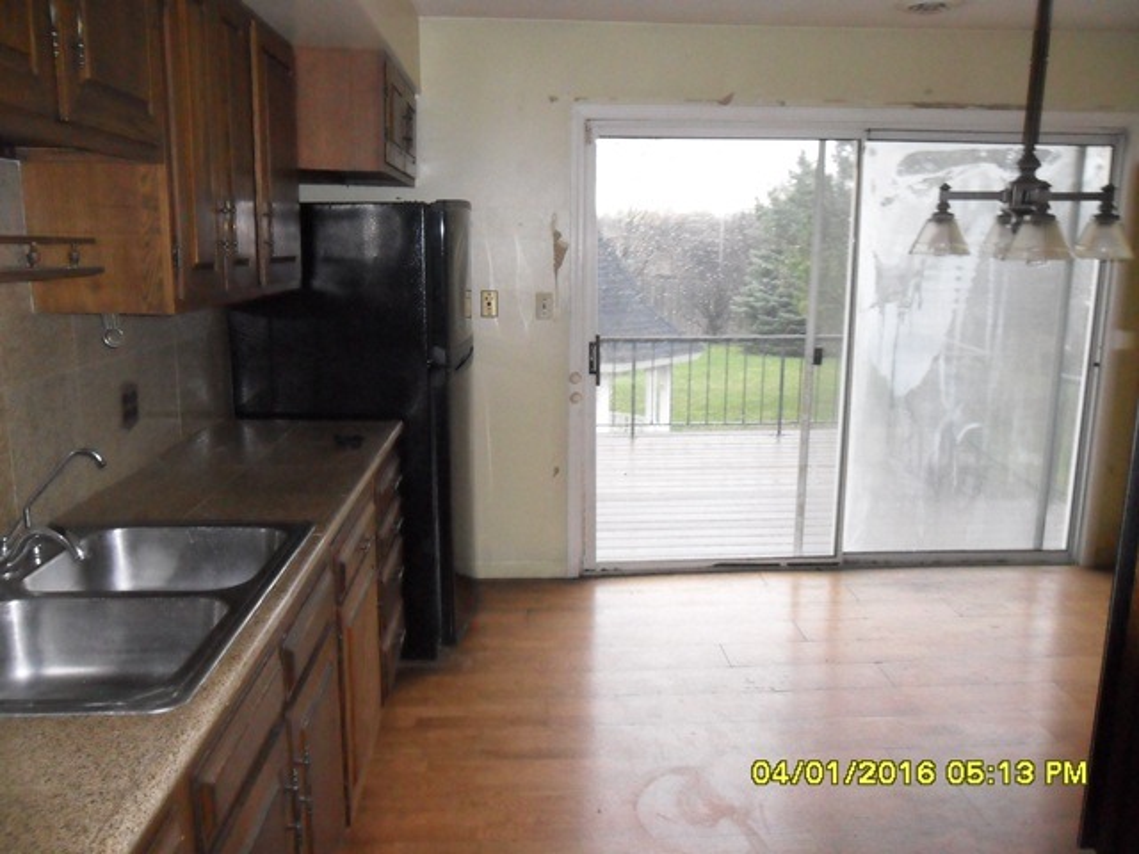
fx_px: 888
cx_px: 570
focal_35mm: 27
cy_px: 427
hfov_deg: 65.3
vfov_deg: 51.4
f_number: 3.5
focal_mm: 4.9
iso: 400
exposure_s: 1/45
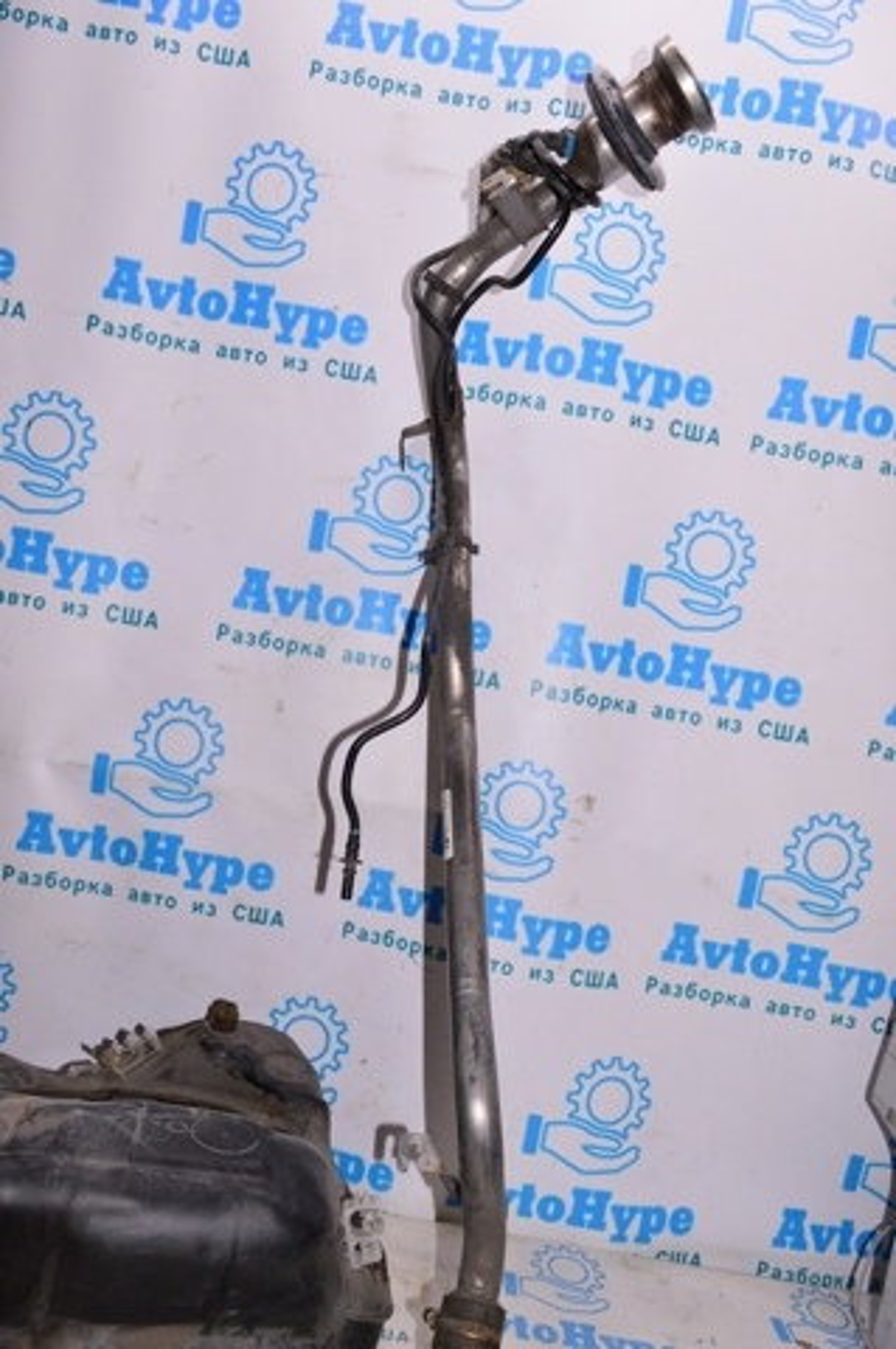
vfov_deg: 67.4
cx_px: 448
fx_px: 1010
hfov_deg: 47.8
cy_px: 674
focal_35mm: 27
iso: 1600
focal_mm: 18
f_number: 8
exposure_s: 1/200
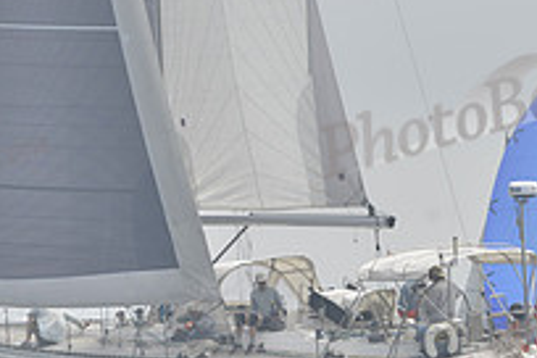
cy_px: 9
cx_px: 187
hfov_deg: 3.0
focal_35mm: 681
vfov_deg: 2.0
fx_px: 10157
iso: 280
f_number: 8
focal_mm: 240
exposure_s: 1/1000
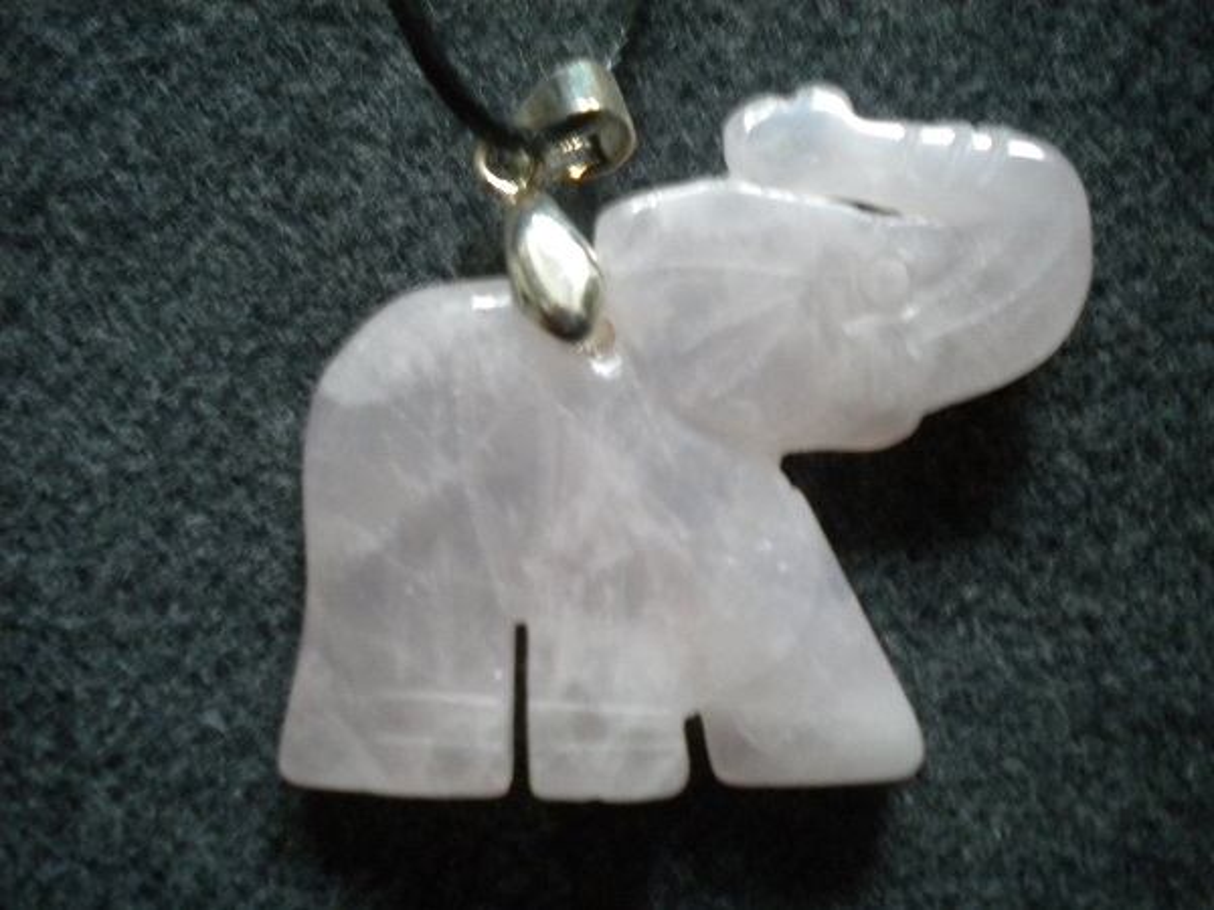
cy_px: 455
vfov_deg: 35.1
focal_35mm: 41
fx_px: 1438
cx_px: 607
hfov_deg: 45.8
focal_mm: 7.4
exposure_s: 1/8.8
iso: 491
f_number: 3.5
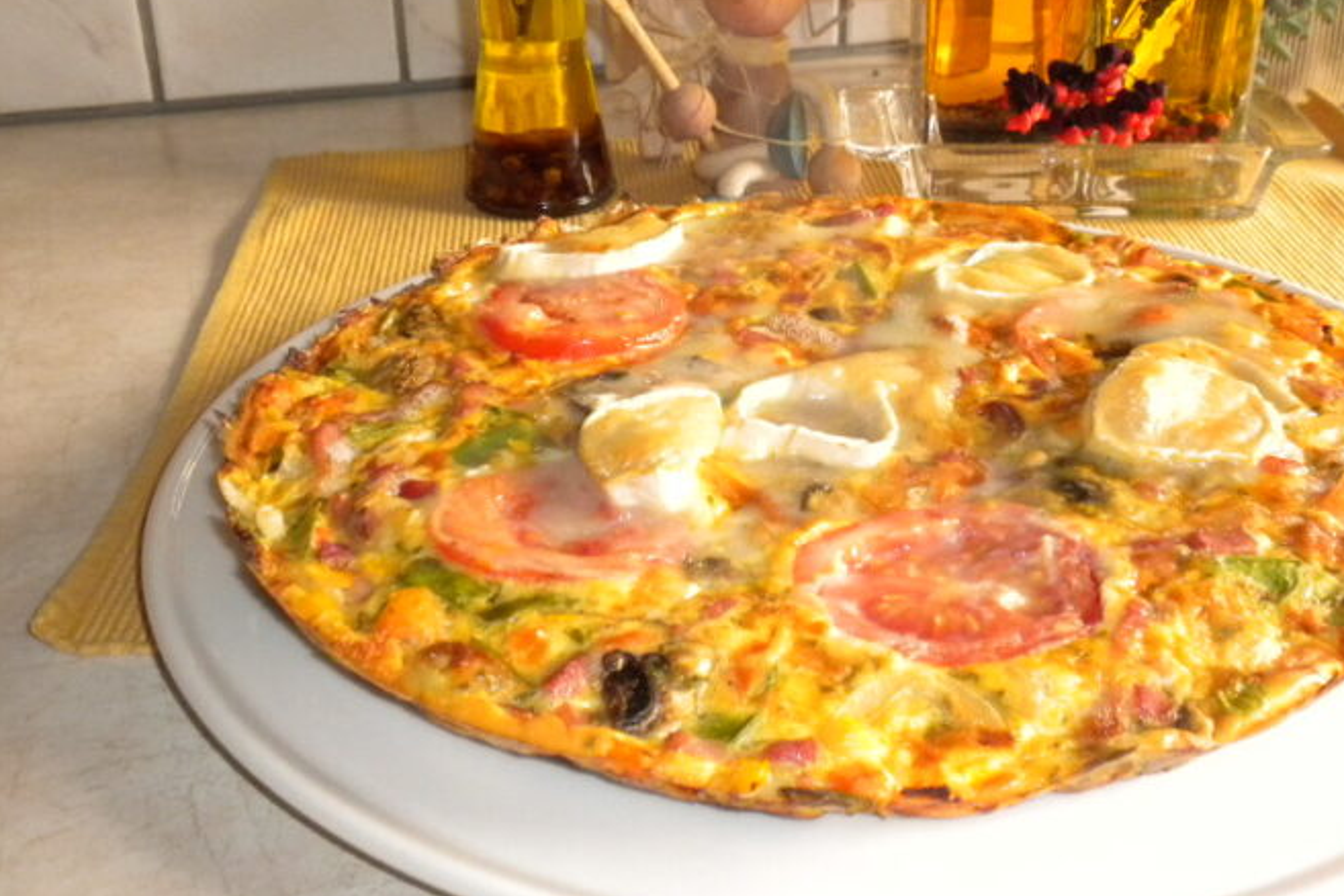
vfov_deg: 29.7
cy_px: 331
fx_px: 1680
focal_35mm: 45
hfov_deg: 43.5
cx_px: 779
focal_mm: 6.6
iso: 400
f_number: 3.5
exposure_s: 1/36.6
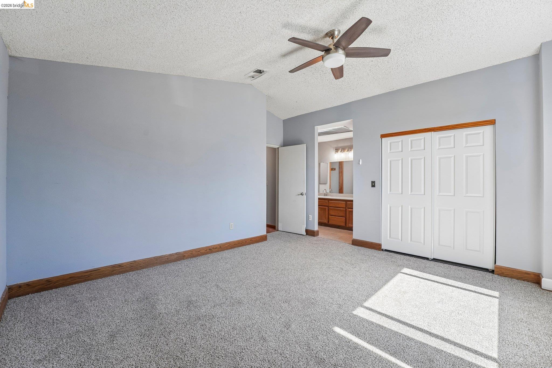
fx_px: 215
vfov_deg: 81.2
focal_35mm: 14
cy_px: 184
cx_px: 276
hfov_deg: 104.3
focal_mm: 14
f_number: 8
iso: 500
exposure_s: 1/25
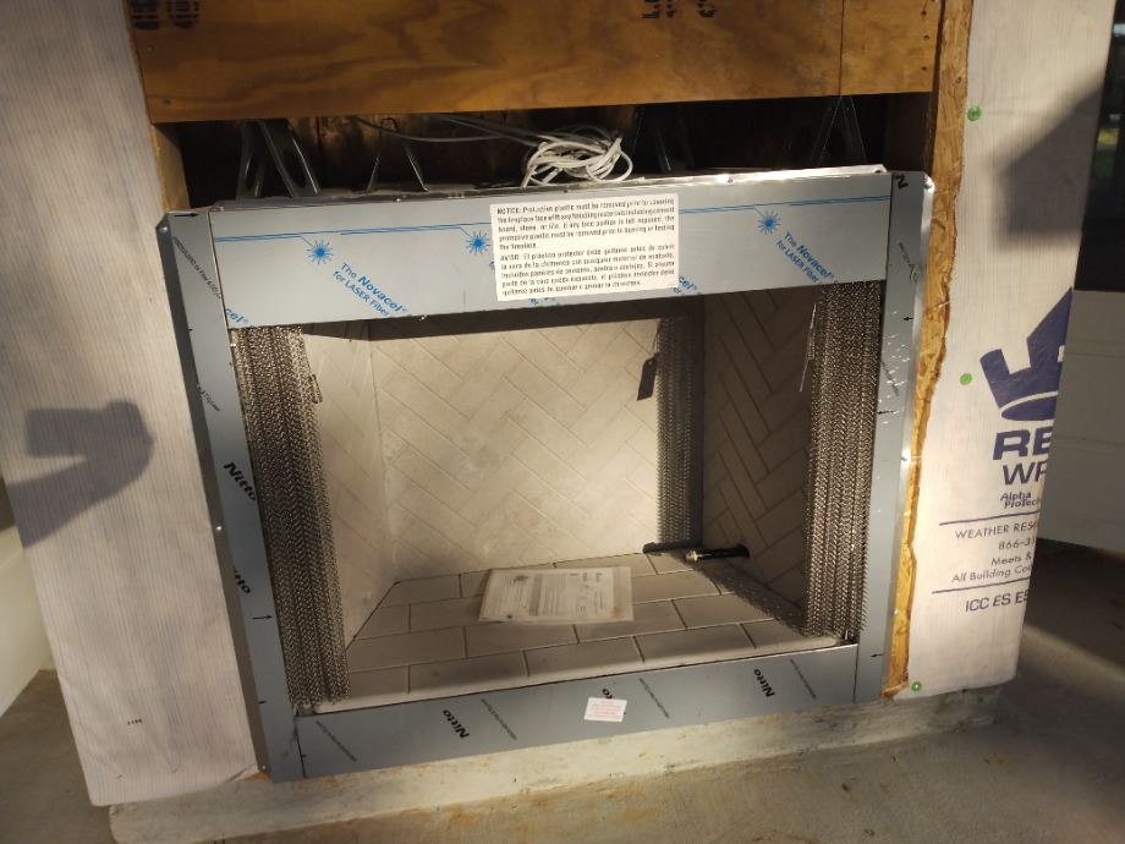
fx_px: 650
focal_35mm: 20
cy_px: 422
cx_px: 562
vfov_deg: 66.0
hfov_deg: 81.7
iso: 100
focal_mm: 3.54
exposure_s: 1/583
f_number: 2
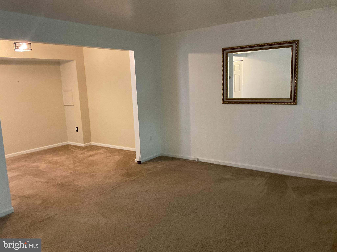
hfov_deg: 61.7
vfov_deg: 48.2
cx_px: 168
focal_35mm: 29
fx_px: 282
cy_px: 126
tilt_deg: -10.0
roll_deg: +1.7
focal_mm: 3
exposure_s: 1/60
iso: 160
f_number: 1.8
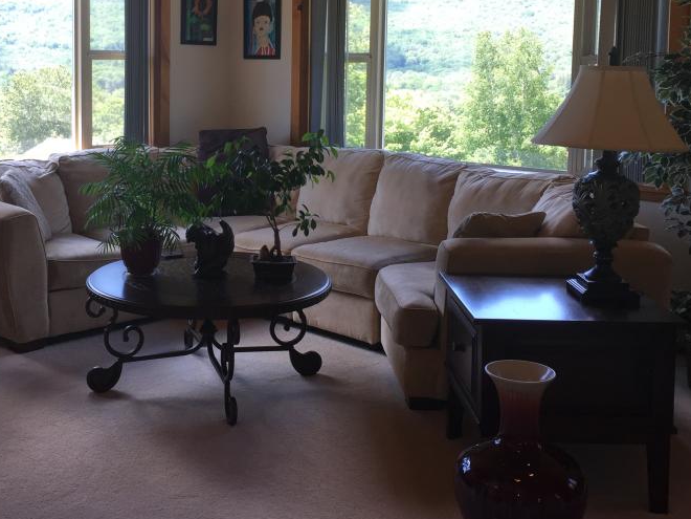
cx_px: 253
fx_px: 898
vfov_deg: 31.8
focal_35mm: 45
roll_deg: -1.8
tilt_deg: -5.6
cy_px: 149
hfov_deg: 41.7
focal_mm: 4.15
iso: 32
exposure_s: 1/120
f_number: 2.2
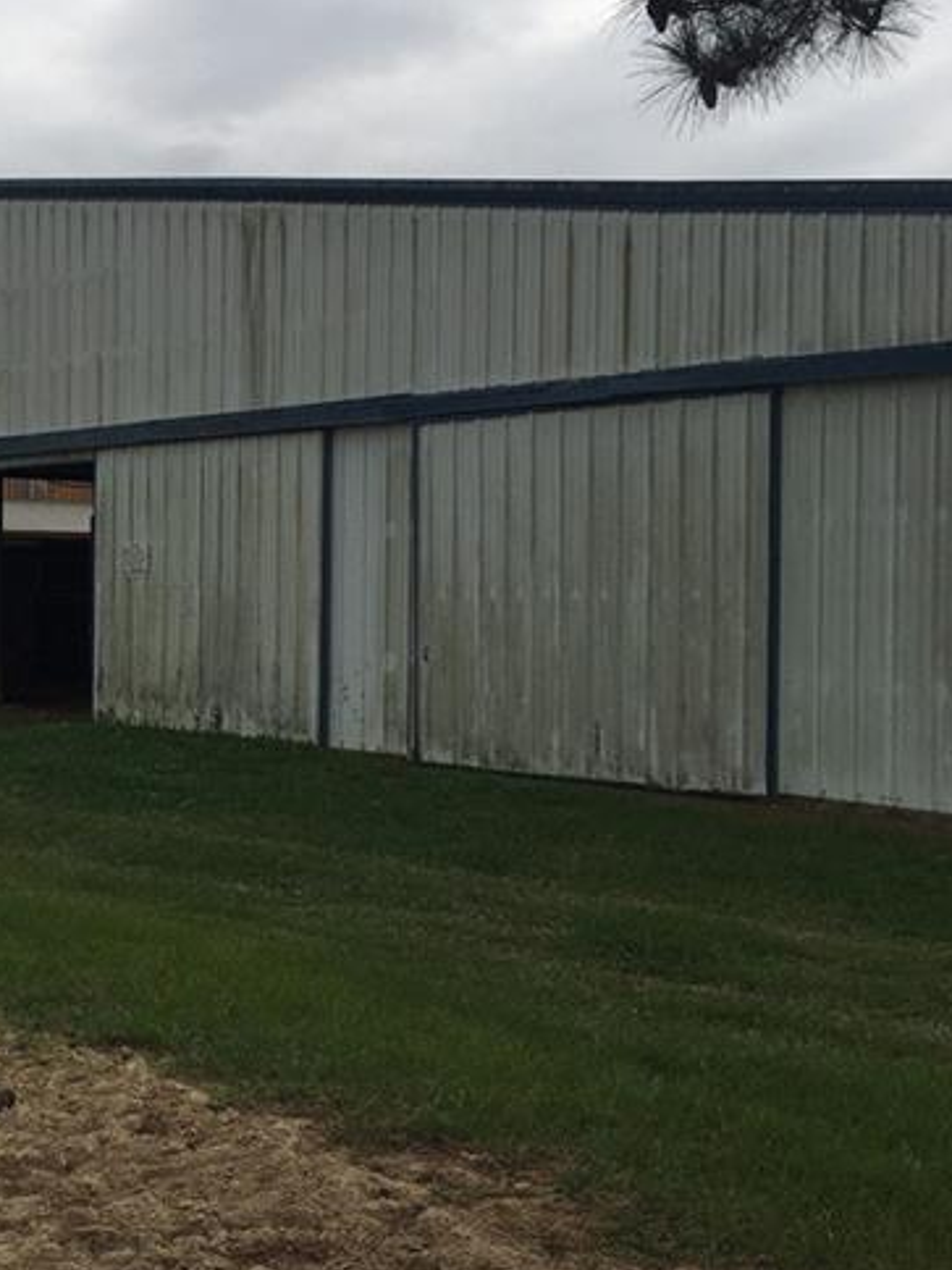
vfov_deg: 41.2
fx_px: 1687
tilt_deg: -3.0
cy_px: 625
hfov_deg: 31.0
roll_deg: -1.7
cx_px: 239
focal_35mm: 46
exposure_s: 1/2331
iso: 25
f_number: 2.2
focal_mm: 4.15
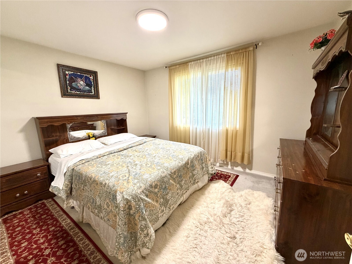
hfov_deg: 102.1
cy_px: 132
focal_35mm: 14
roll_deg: +1.4
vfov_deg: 85.7
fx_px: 142
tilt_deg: -8.2
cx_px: 176
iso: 250
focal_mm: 2.22
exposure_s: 1/60
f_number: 2.2
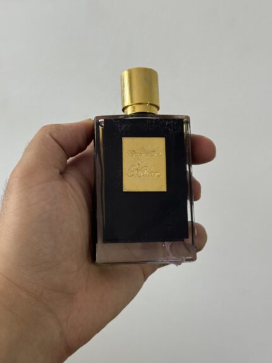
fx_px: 503
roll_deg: -2.8
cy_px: 182
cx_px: 136
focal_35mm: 48
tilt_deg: -21.0
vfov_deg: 39.6
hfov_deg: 30.3
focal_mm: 6.76
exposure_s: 1/50
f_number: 1.78
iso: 80
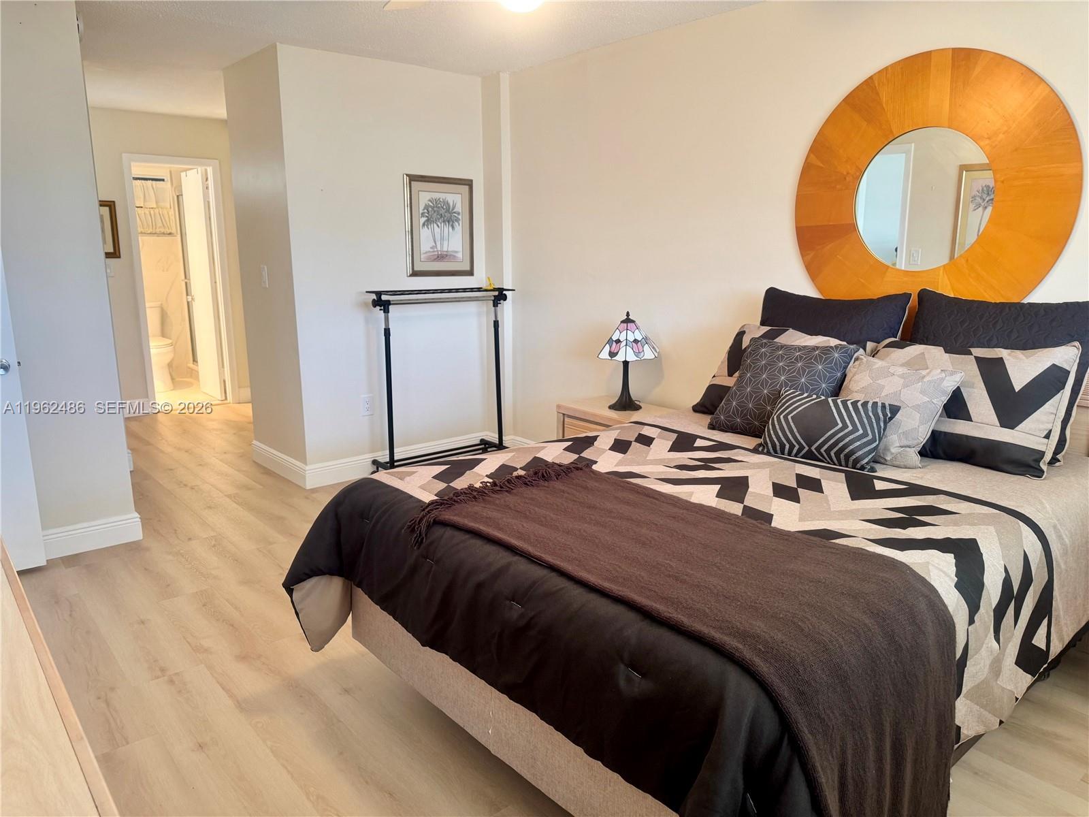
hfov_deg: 71.6
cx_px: 544
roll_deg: -0.2
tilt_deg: -12.9
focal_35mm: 24
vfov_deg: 56.8
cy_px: 408
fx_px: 755
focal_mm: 6.76
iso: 160
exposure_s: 1/60
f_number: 1.78
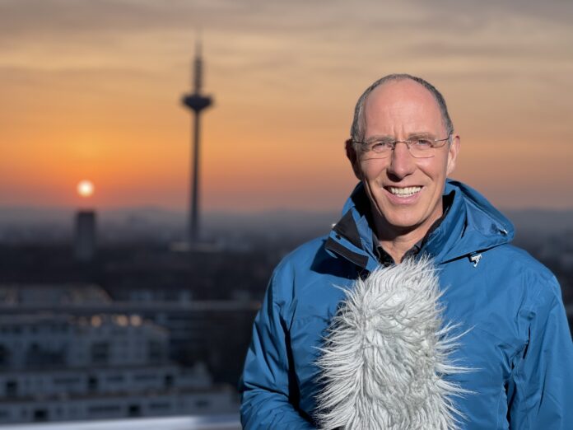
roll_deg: -1.4
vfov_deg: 22.9
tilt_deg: -0.2
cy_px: 215
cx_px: 286
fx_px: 1059
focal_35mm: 64
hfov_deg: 30.3
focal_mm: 7.5
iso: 32
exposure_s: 1/344
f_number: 2.2
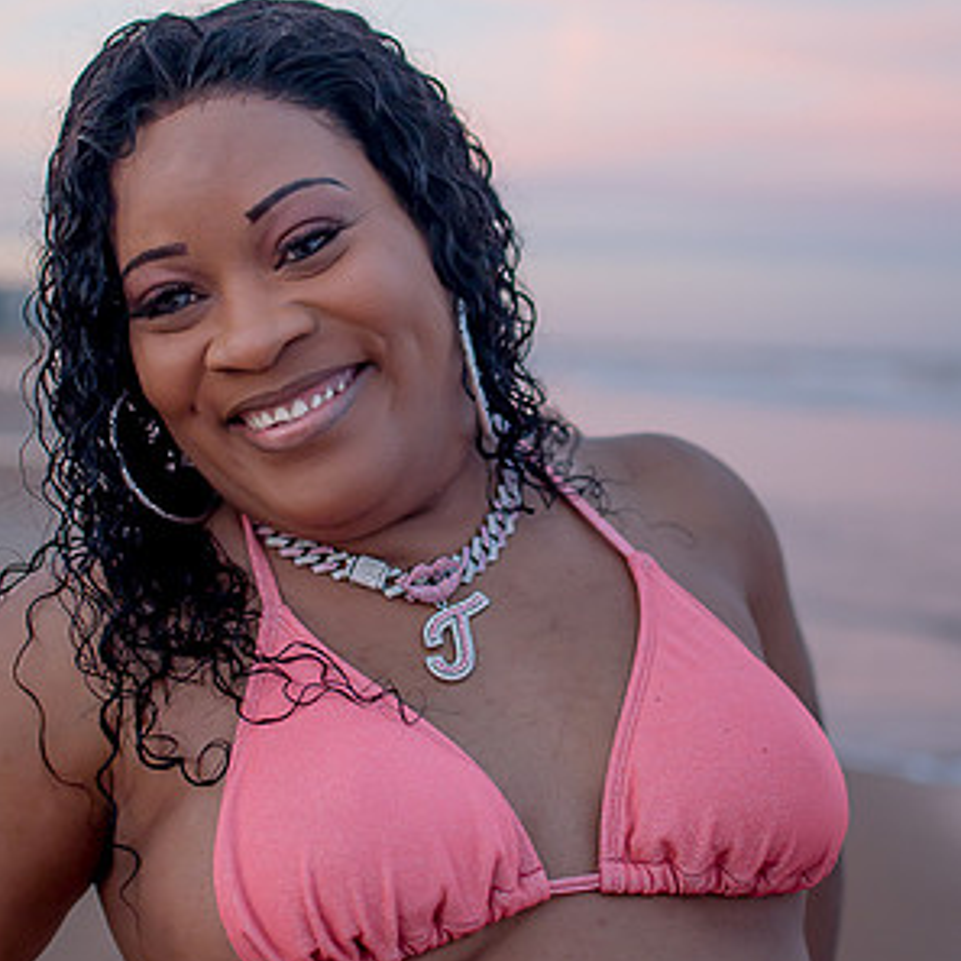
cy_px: 414
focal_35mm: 67
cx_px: 479
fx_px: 2104
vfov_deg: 25.7
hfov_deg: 25.7
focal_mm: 35
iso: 640
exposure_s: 1/250
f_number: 2.2
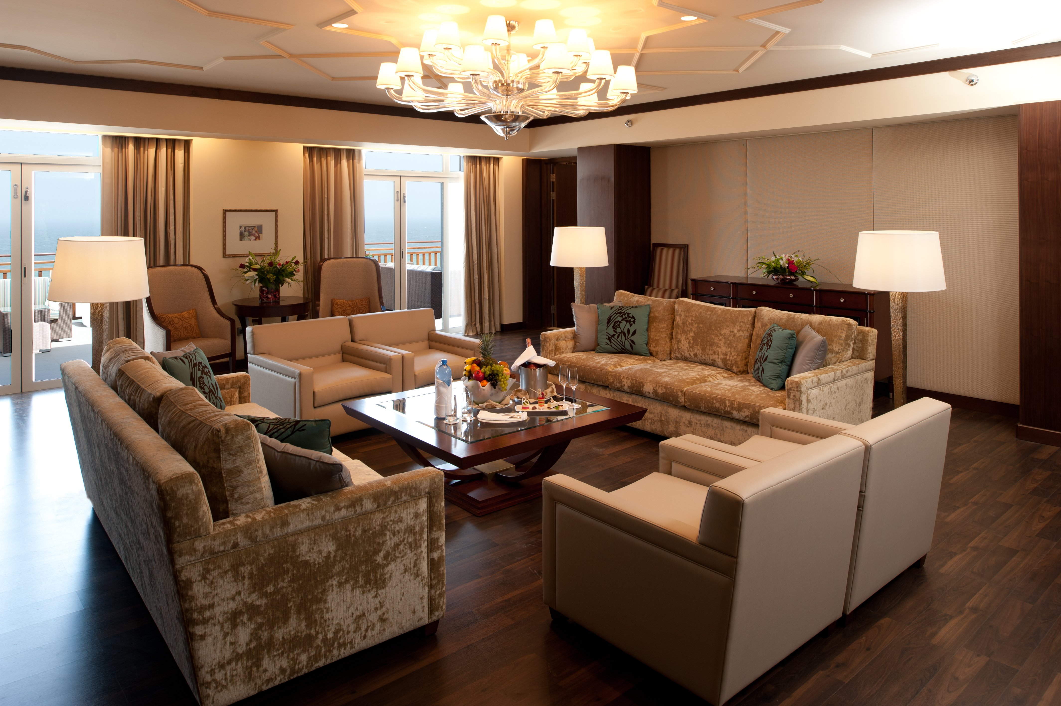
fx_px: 707
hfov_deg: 73.8
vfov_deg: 53.1
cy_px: 353
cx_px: 530
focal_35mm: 24
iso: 200
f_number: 9.5
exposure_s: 1/10
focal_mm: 24
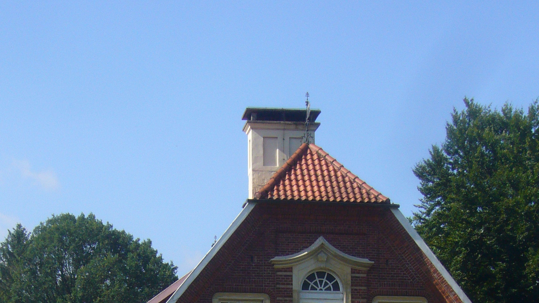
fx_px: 1400
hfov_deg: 21.8
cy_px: 445
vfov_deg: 11.8
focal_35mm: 98
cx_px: 223
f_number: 6.3
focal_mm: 7.5
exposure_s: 1/250
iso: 80
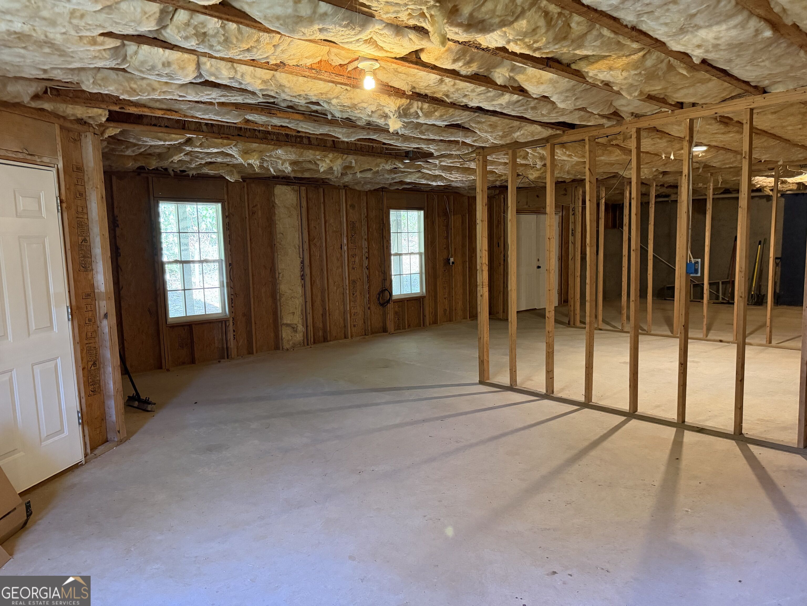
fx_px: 560
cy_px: 303
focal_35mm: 24
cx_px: 404
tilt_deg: -5.4
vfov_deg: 56.8
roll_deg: +2.1
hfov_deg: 71.6
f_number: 1.78
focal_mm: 6.76
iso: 800
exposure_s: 1/60
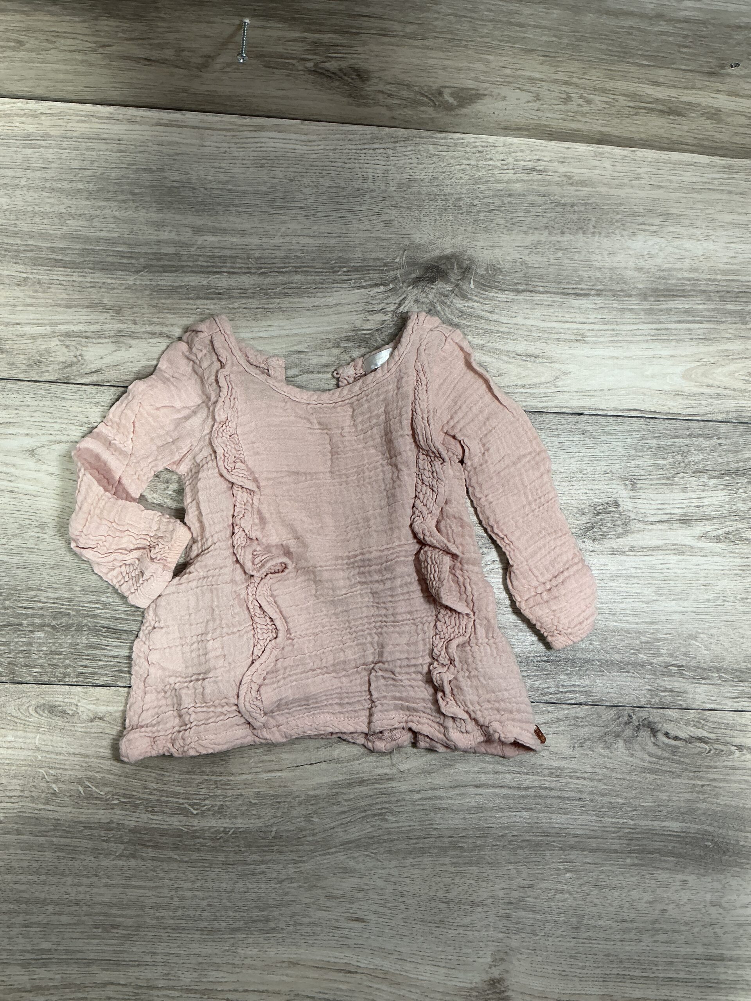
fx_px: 839
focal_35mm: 29
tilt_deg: -83.6
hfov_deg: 48.2
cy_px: 500
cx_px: 376
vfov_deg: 61.7
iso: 40
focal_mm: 3
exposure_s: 1/50
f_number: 1.8
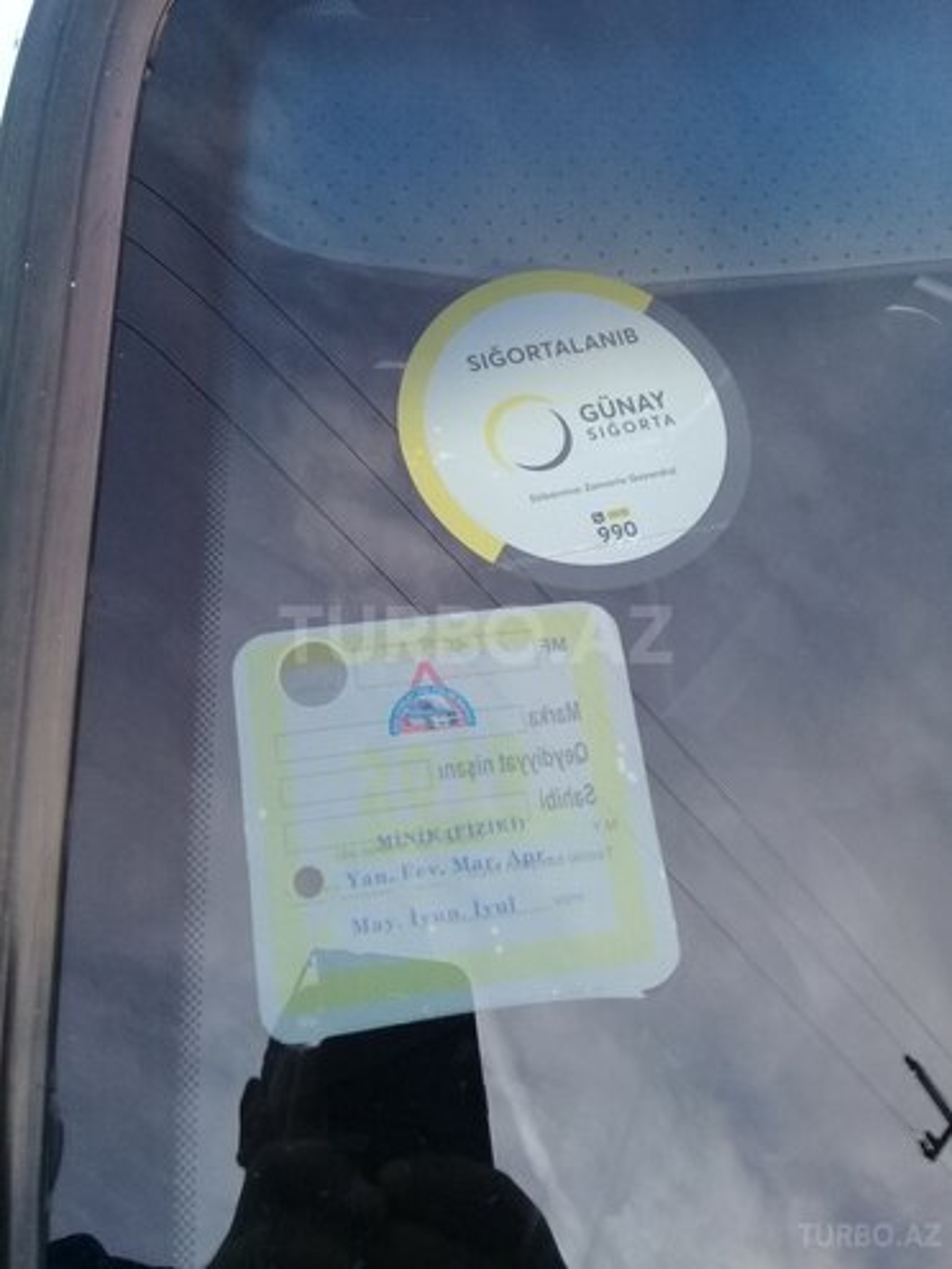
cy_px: 634
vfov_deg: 58.4
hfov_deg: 45.4
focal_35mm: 31
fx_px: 1137
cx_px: 476
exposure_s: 1/212
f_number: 2.2
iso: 50
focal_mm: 3.3
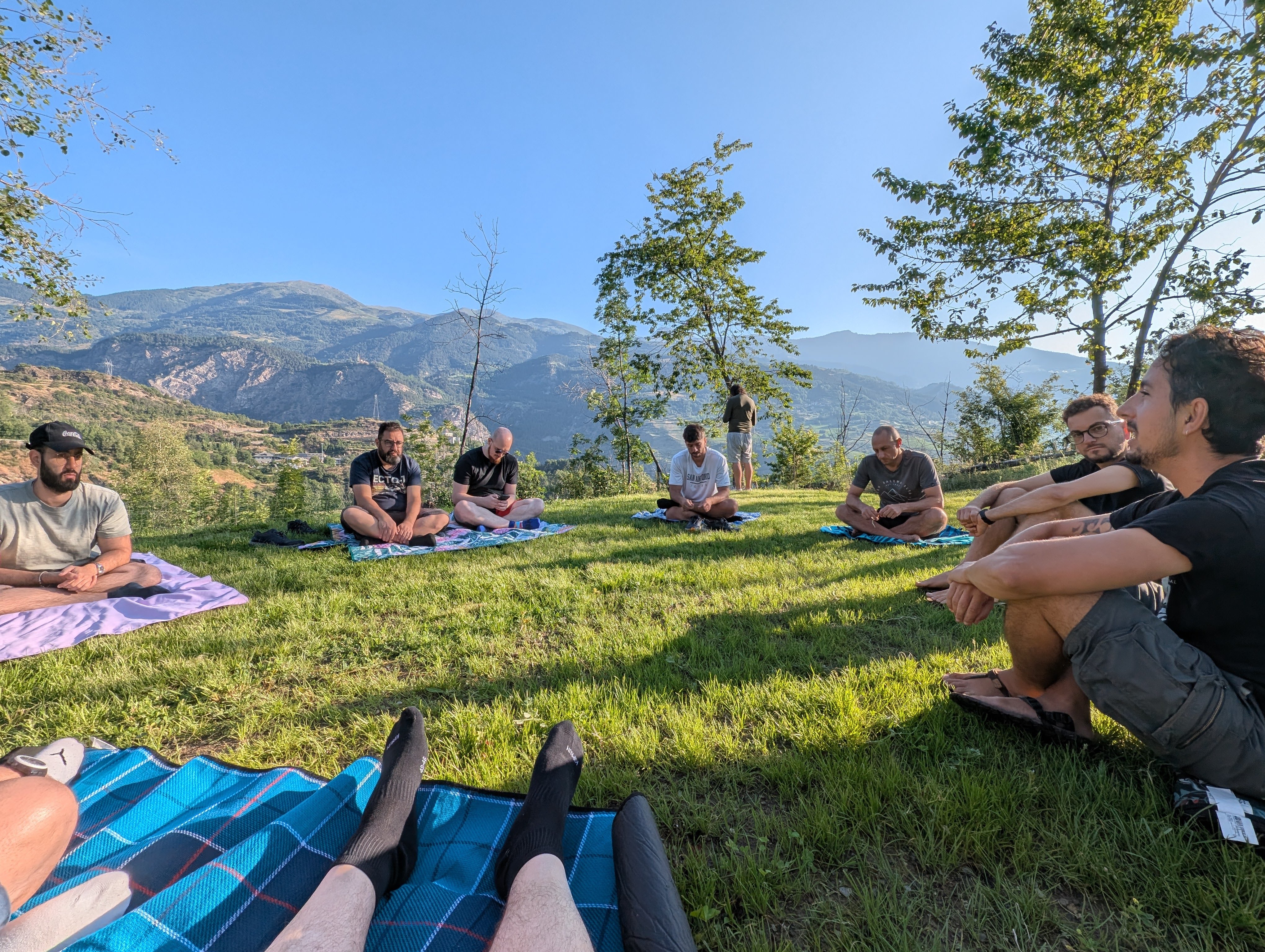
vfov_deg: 90.1
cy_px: 476
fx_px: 476
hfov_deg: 106.1
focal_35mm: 13
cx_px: 632
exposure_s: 1/1131
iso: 37
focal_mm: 1.95
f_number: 2.2
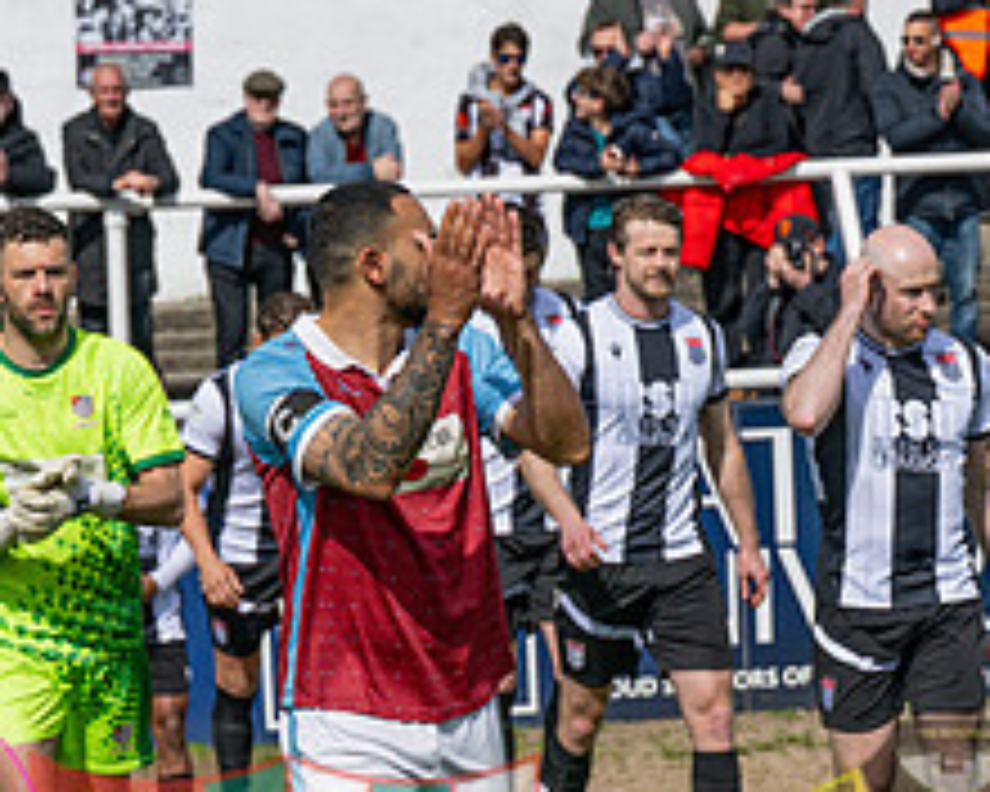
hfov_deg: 9.6
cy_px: 621
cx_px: 295
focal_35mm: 202
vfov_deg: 7.6
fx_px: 5919
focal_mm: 70
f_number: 4
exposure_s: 1/6400
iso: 200
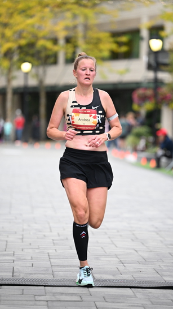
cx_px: 81
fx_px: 1419
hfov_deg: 7.0
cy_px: 154
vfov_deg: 12.4
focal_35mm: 174
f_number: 2.8
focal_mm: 165
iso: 1600
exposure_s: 1/1250
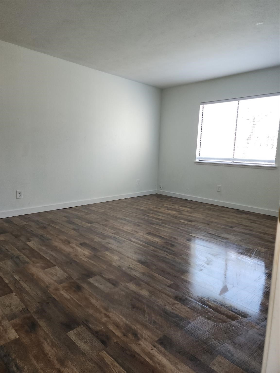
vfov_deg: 73.9
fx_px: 248
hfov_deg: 58.9
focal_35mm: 23
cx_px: 140
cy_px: 186
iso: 64
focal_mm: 6.4
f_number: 1.8
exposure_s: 1/60
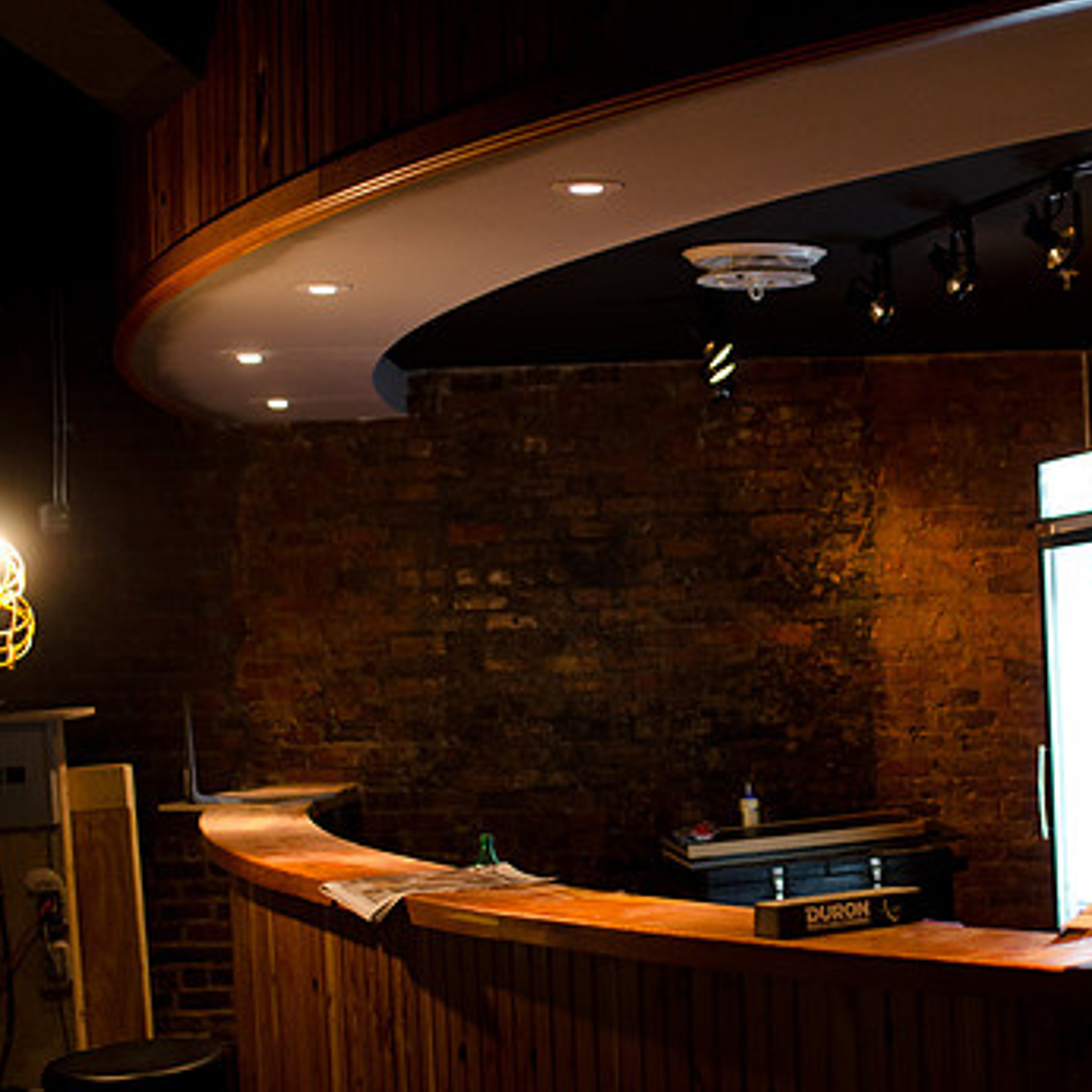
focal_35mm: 64
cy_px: 593
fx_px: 2284
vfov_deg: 26.9
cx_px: 858
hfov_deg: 26.4
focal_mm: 30
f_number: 2.2
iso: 1000
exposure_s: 1/200
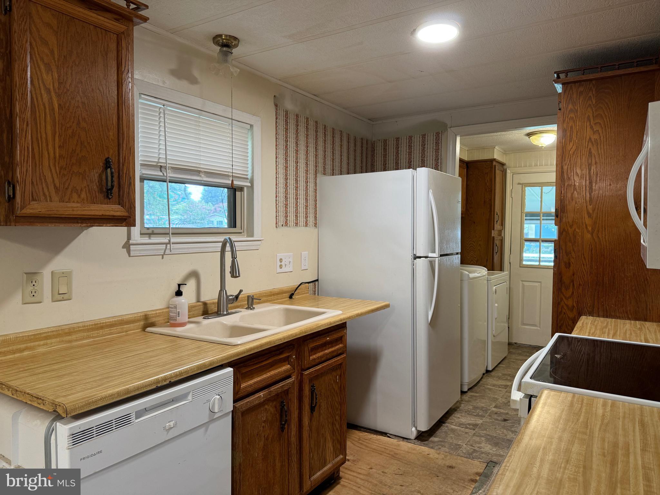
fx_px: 458
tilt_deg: -2.8
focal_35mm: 24
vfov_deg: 56.8
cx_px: 330
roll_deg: -1.0
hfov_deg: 71.6
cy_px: 248
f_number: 1.78
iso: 160
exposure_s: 1/60
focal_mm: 6.76
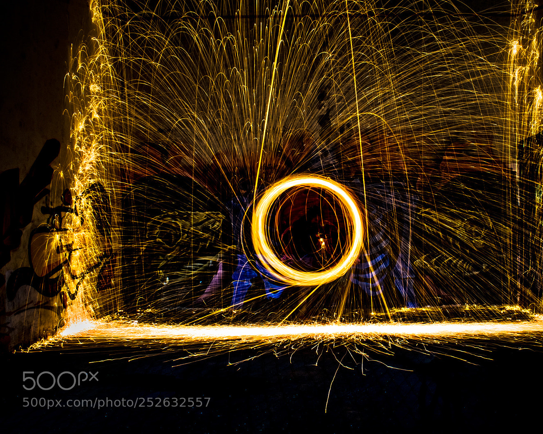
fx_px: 572
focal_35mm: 36
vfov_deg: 41.6
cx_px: 324
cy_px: 217
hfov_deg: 50.5
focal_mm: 21
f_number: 25
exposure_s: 75
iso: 100
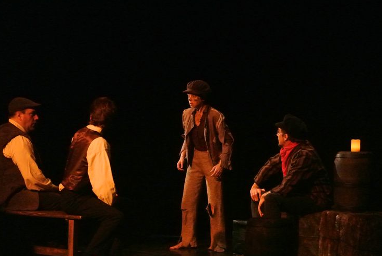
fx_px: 1126
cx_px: 195
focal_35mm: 106
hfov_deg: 19.3
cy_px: 134
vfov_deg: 13.0
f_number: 3.8
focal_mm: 36.1
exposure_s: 1/50
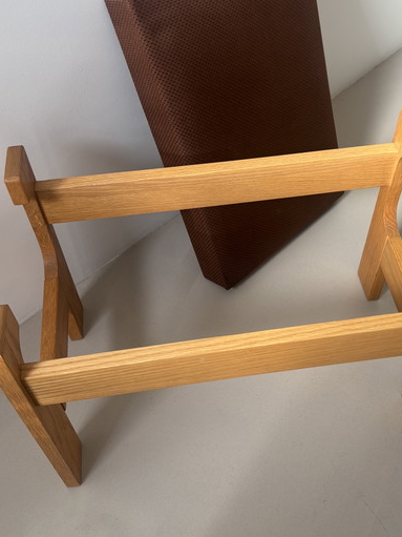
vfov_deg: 49.0
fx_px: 589
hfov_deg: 37.6
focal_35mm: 38
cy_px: 280
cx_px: 231
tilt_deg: -53.1
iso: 64
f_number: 1.6
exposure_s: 1/121
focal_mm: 5.96
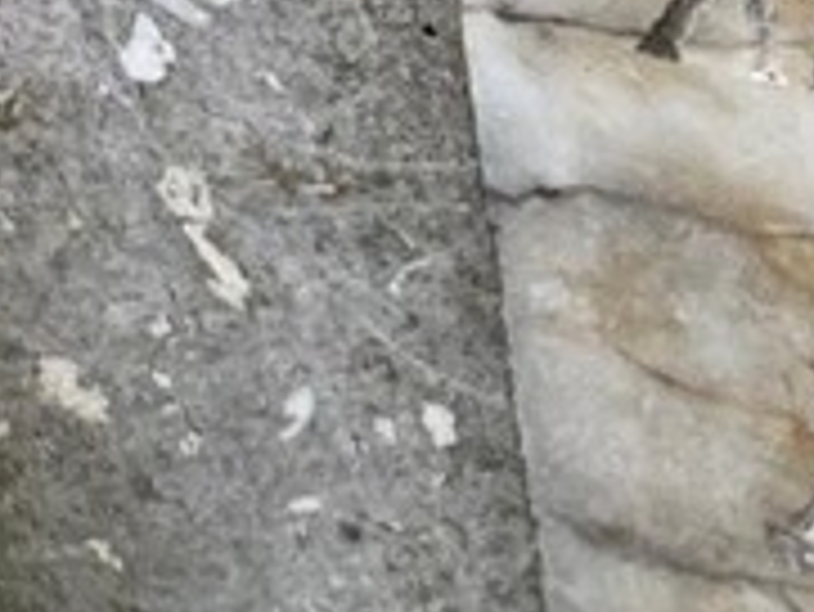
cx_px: 2100
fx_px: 4871
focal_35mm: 207
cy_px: -842
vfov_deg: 6.8
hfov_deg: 8.5
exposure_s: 1/122
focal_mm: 4.25
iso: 64
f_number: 1.8
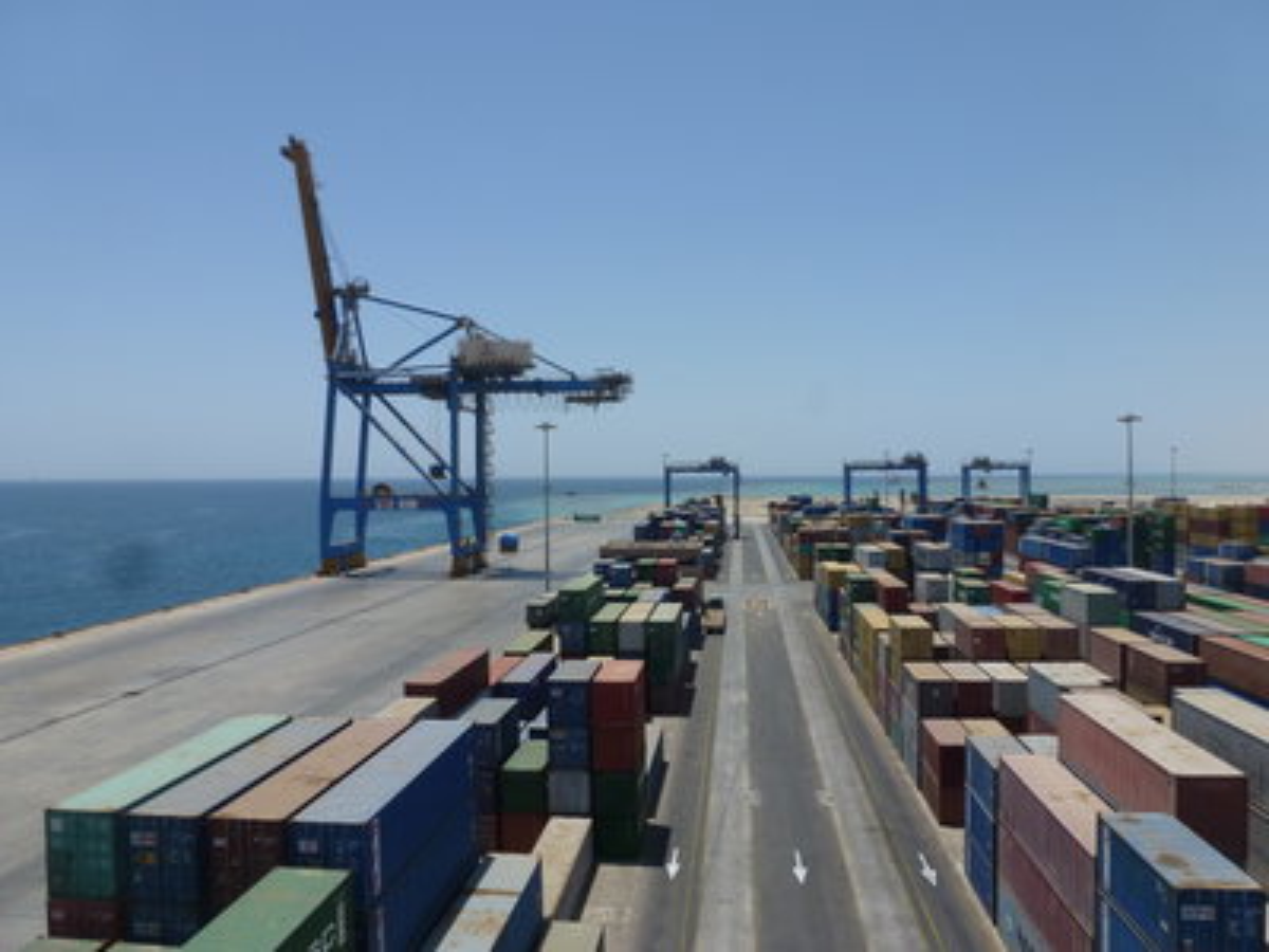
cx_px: 634
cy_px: 476
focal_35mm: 25
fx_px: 916
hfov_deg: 69.4
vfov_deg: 54.9
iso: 100
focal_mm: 4.3
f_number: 4
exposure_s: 1/1300
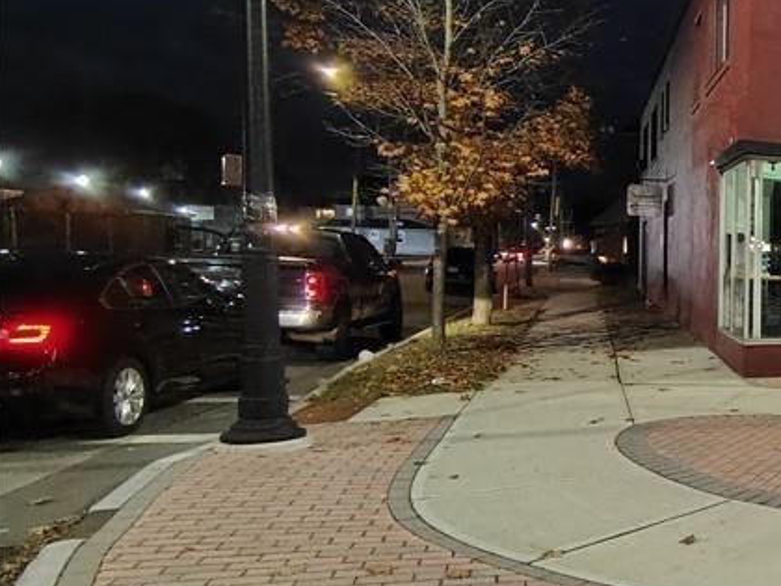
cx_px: 946
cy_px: 309
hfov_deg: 36.4
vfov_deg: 36.8
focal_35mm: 39
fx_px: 880
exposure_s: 1/20
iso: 2928
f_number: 2.2
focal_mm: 2.13
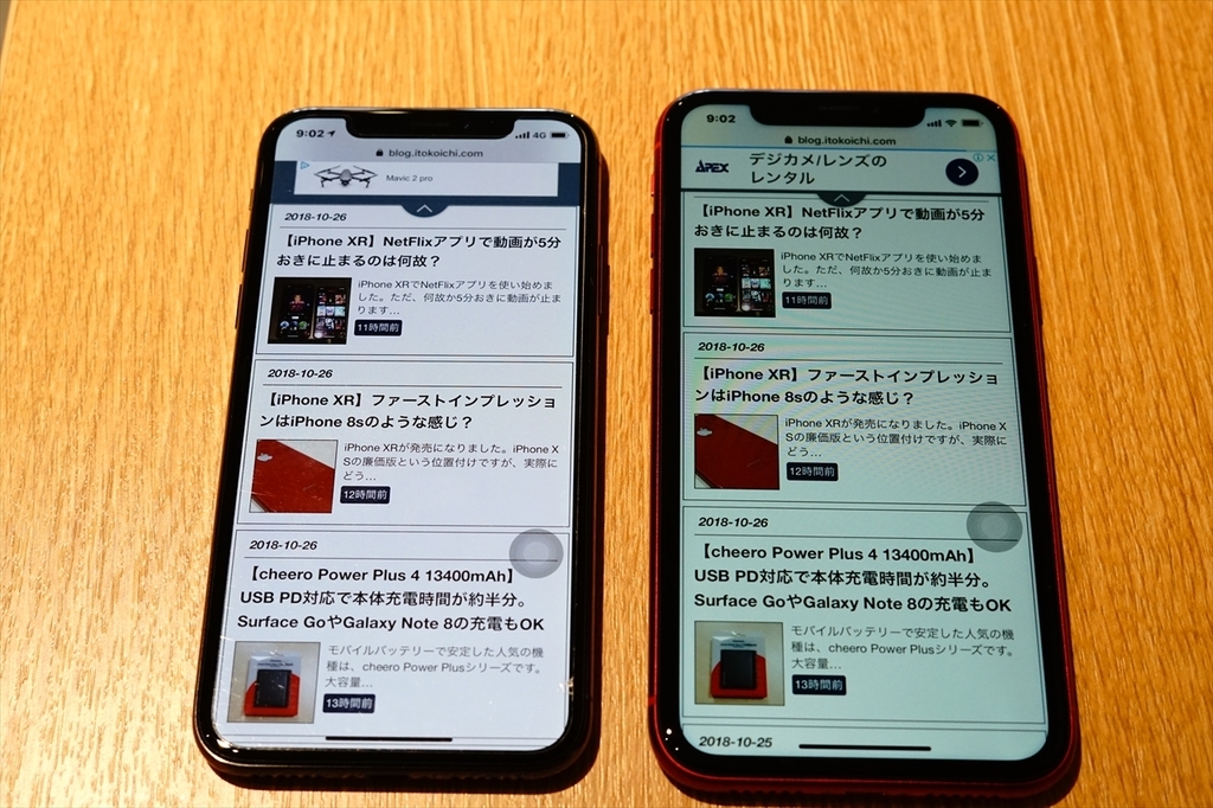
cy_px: 404
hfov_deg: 39.6
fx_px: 1684
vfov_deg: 27.0
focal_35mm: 50
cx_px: 606
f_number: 8
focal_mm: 50
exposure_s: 1/60
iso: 2500
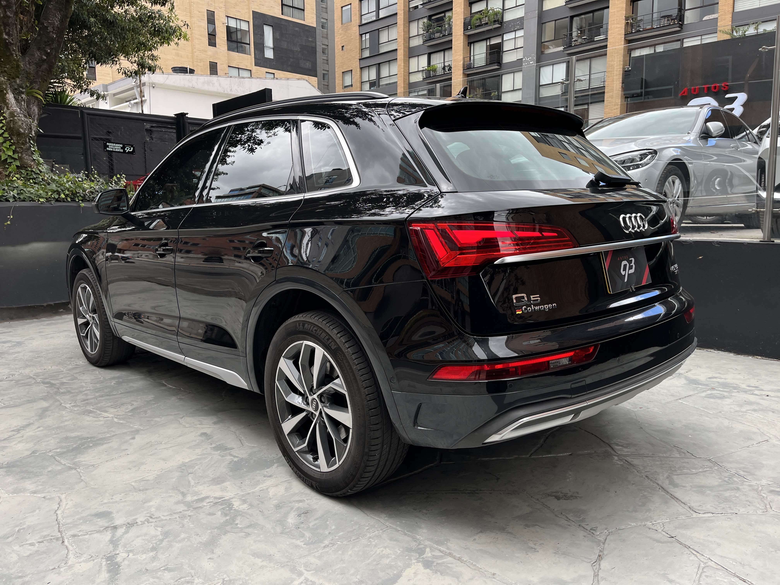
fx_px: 586
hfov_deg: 67.3
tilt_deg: -8.2
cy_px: 292
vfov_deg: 53.1
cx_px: 390
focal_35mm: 26
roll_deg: +1.3
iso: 50
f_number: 1.6
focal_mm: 5.1
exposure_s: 1/361
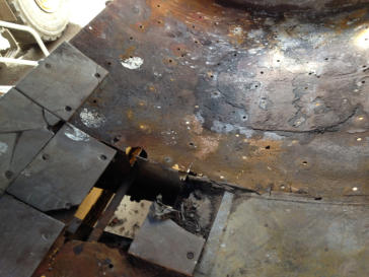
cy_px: 138
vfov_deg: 42.9
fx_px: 352
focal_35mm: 33
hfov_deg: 55.4
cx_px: 184
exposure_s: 1/20
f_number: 2.4
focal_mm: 4.12
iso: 80
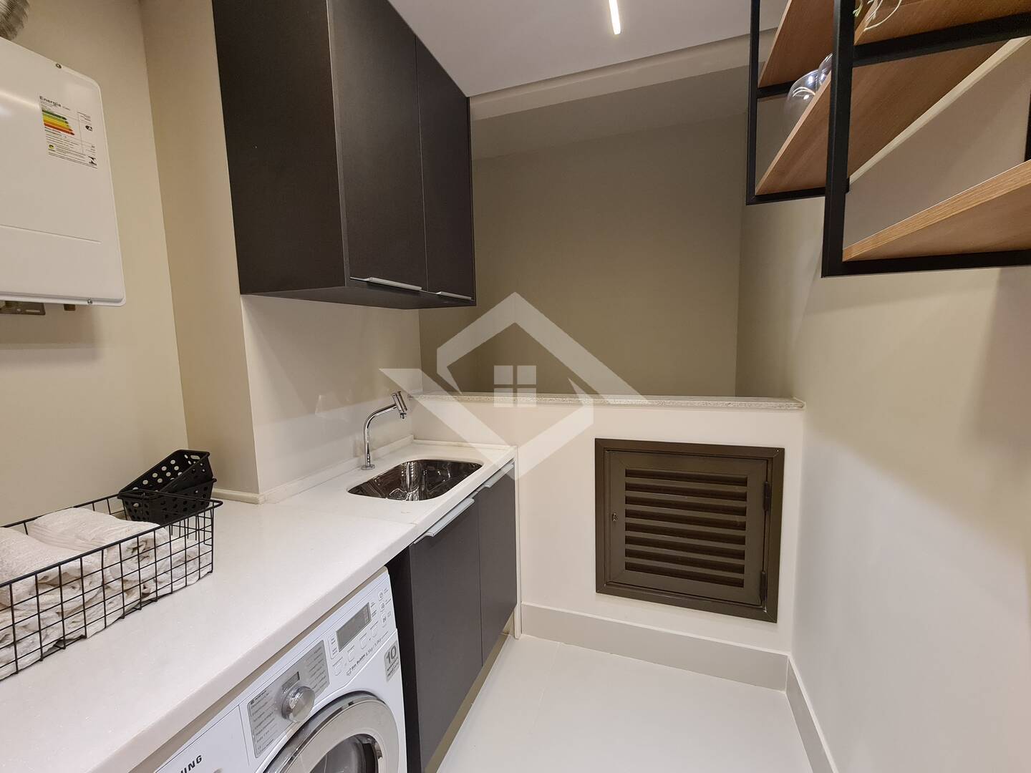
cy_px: 386
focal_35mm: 13
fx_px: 387
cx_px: 516
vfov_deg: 89.9
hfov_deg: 106.2
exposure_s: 1/60
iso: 400
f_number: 2.2
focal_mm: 2.2
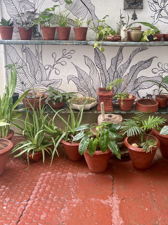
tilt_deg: -7.7
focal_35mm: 38
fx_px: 246
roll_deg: -0.2
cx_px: 112
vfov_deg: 47.5
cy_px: 62
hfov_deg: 37.3
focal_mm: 5.1
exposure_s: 1/121
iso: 50
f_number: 1.6
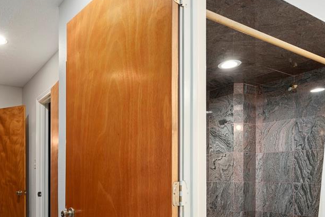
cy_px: 173
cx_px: 98
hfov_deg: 58.6
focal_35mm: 31
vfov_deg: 40.8
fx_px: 278
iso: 320
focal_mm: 18.5
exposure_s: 1/2
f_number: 8
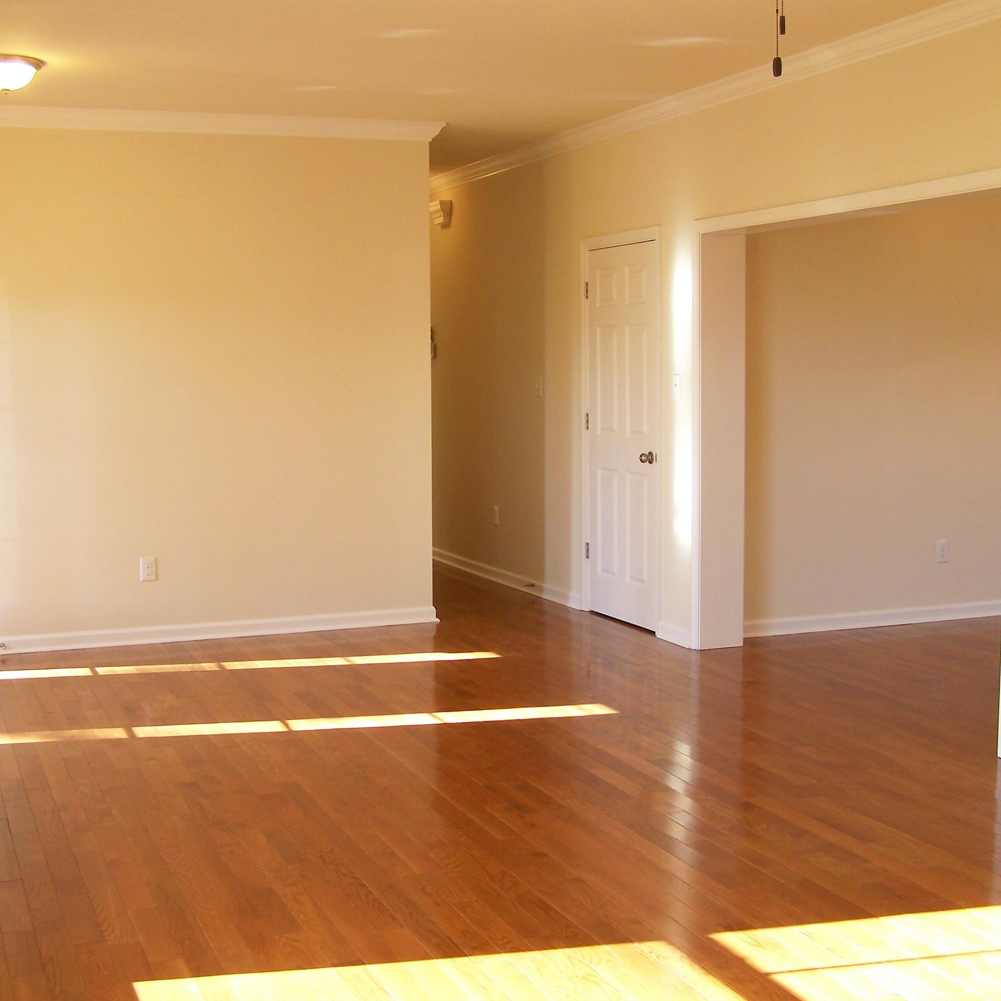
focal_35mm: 45
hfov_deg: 37.6
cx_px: 493
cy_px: 502
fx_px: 1472
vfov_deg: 37.6
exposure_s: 1/25
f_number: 2.8
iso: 64
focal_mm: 6.3
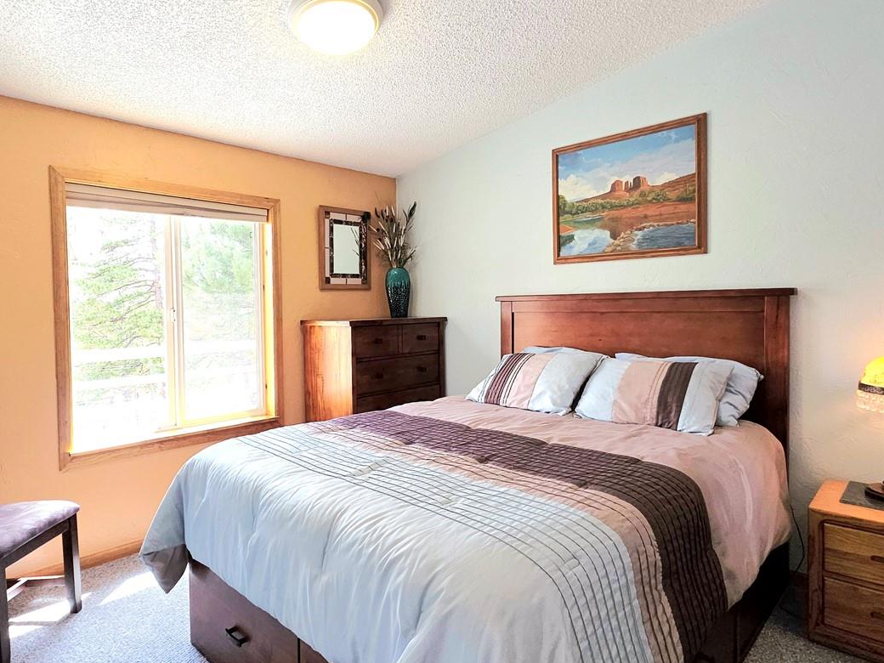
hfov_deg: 81.6
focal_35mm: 20
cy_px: 320
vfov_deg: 66.0
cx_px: 409
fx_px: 511
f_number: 1.9
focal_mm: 2.2
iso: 32
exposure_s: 1/60.2
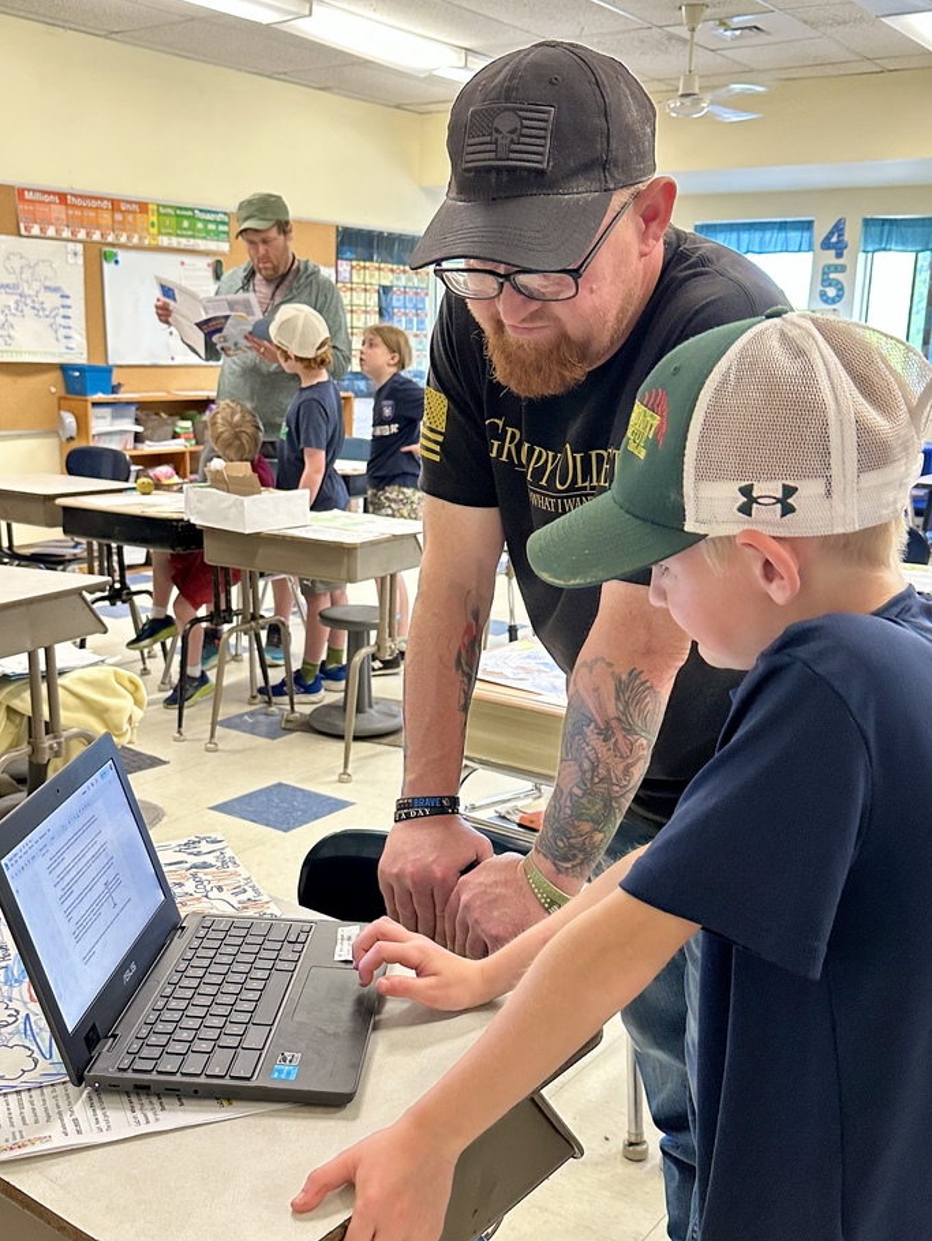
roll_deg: -1.8
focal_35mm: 27
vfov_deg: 65.2
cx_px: 482
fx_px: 969
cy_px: 676
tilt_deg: -15.9
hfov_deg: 51.4
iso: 200
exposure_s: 1/60
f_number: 1.78
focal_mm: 6.86
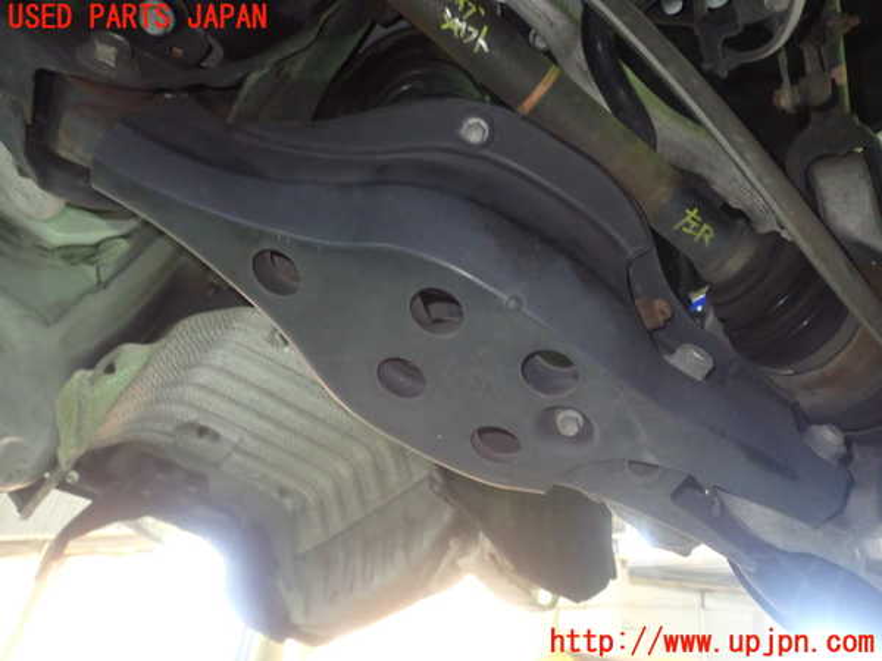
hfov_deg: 60.0
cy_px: 330
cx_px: 441
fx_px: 764
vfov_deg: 46.8
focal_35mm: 30
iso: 800
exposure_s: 1/30
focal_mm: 5.4
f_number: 2.3
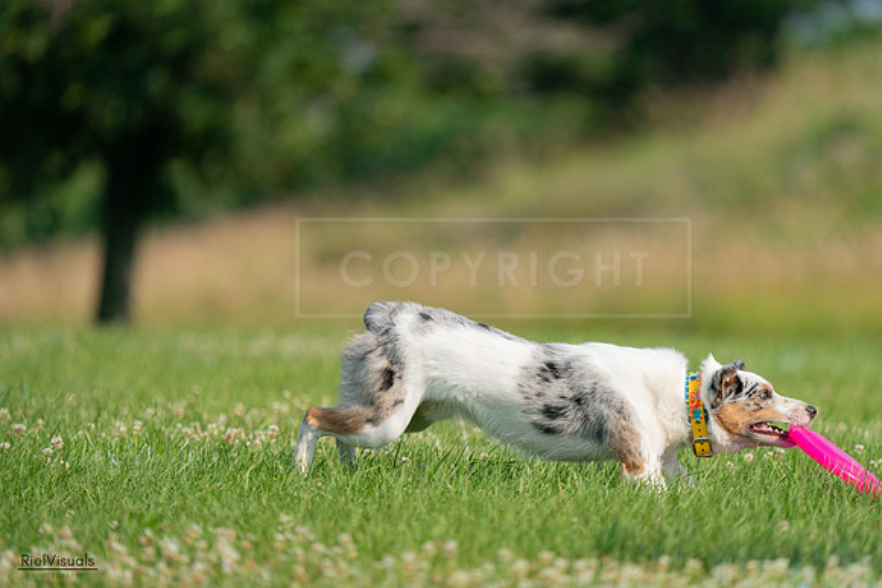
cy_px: 294
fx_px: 13257
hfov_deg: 3.8
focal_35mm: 541
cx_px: 441
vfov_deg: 2.5
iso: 640
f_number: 6.3
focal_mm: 541
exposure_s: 1/4000
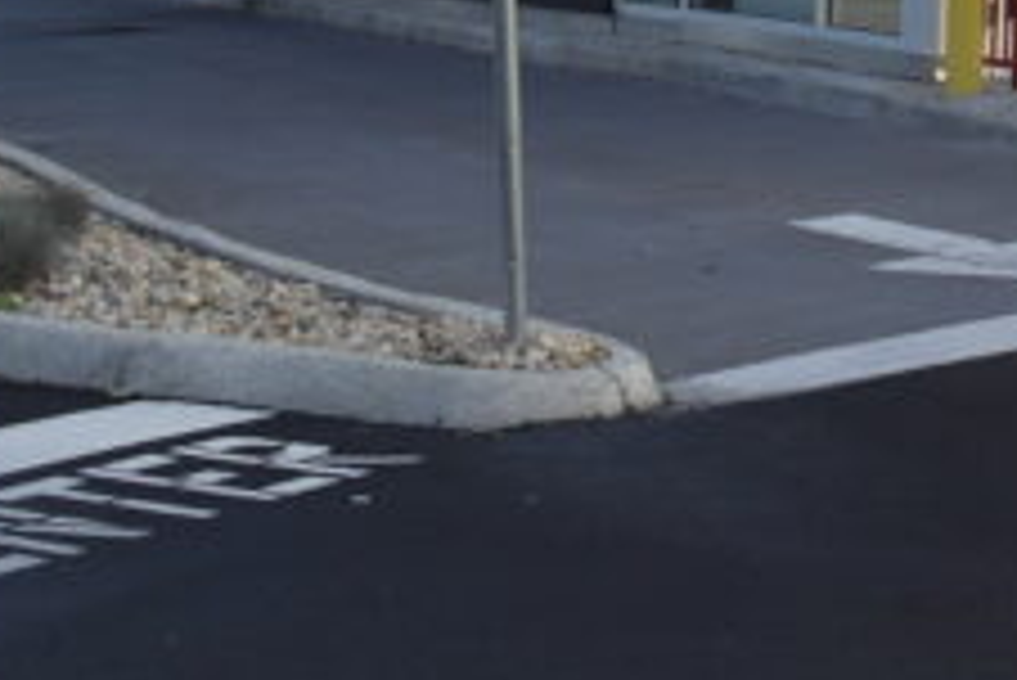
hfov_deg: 18.4
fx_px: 2883
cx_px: 1372
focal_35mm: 102
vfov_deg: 12.6
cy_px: -423
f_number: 4.5
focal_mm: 20
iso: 100
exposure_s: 1/125
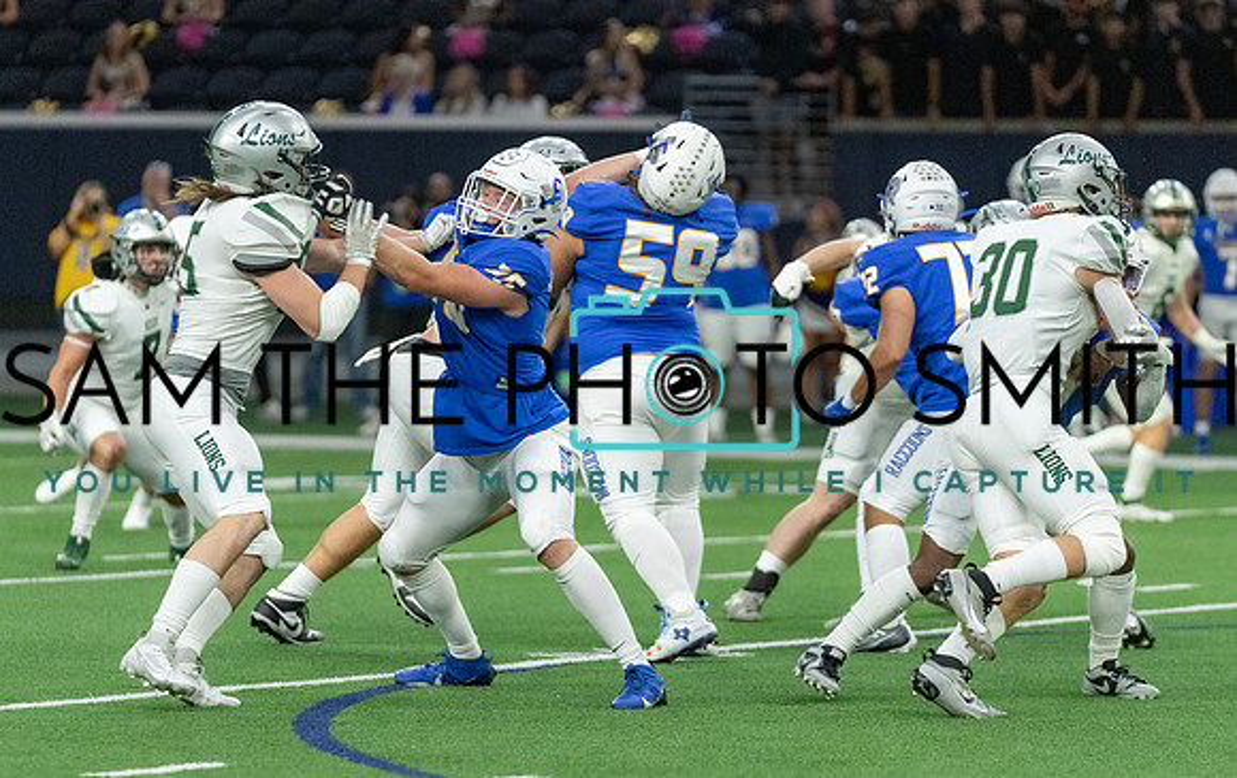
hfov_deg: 7.8
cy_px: 439
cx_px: 547
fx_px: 9099
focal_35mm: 269
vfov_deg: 4.9
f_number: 2.8
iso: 4000
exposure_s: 1/1250
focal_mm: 200
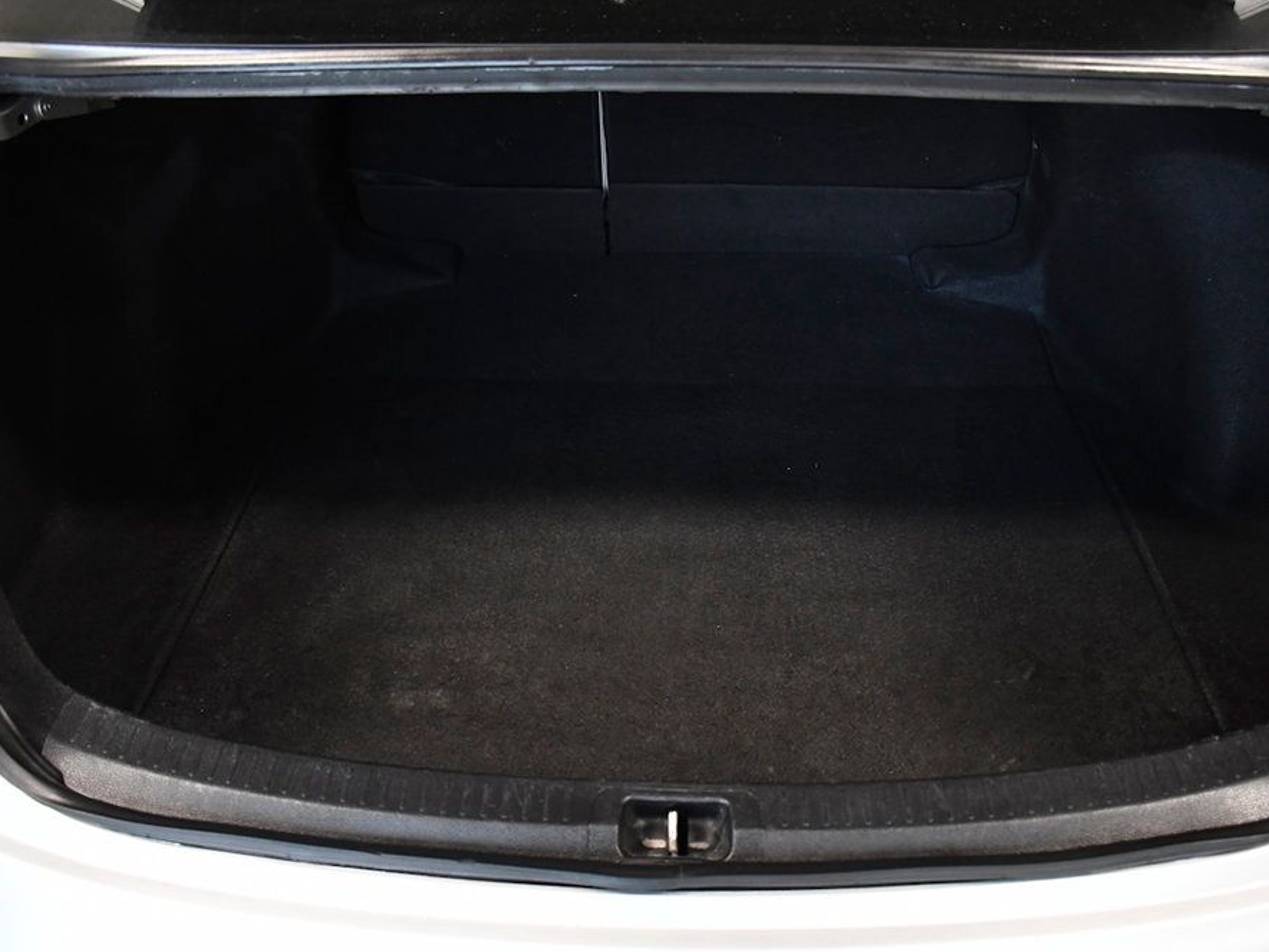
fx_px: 1100
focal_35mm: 30
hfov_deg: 59.9
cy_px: 485
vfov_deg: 46.8
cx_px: 679
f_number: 3.5
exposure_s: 1/400
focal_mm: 18
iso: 2500
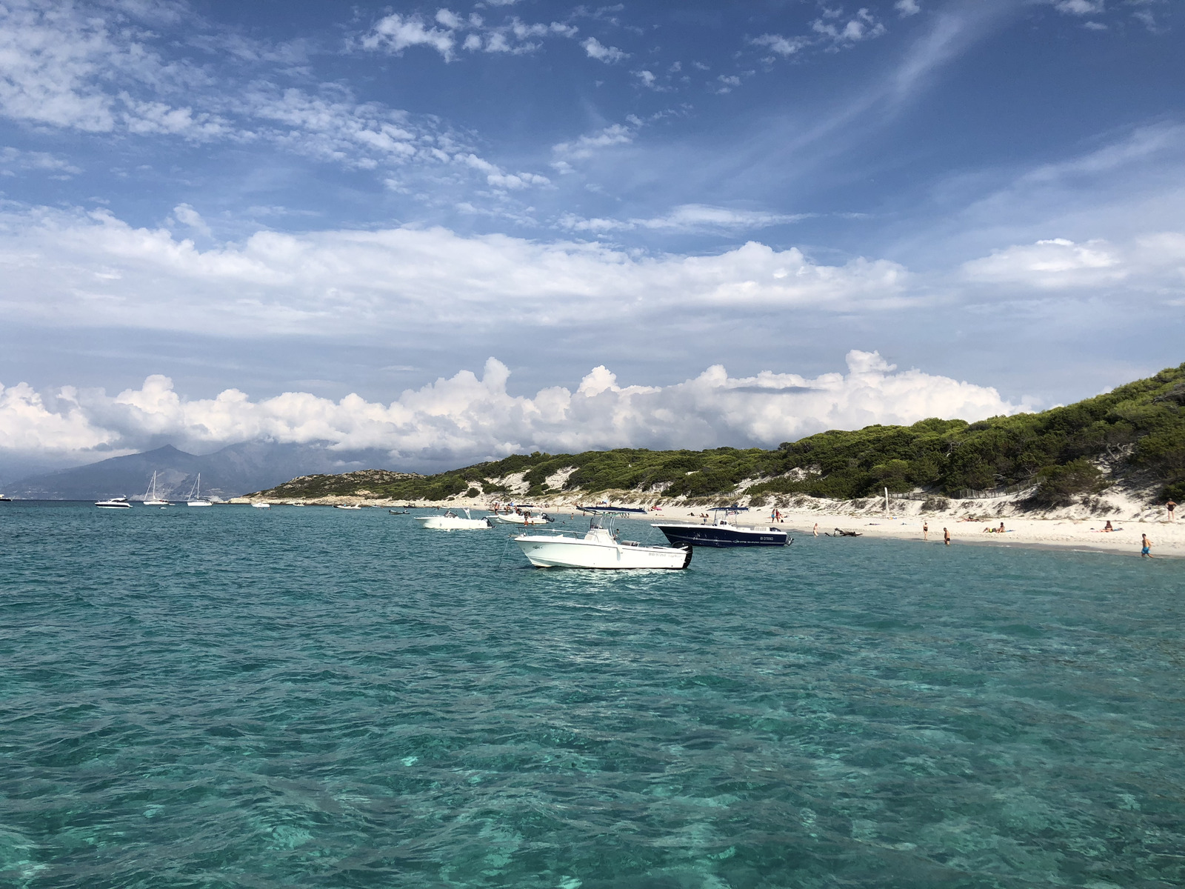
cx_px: 592
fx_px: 959
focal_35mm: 28
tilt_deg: +4.6
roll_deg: +0.1
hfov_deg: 63.4
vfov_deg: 49.7
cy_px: 444
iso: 25
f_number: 1.8
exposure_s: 1/4000
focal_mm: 4
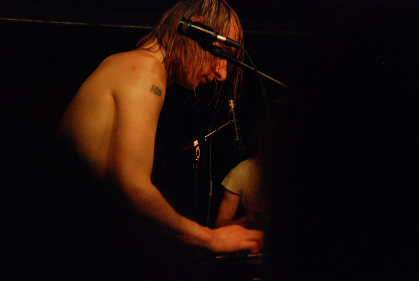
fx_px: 1224
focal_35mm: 105
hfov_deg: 19.4
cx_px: 210
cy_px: 140
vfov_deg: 13.1
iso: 1250
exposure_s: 1/20
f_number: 4.5
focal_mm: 70
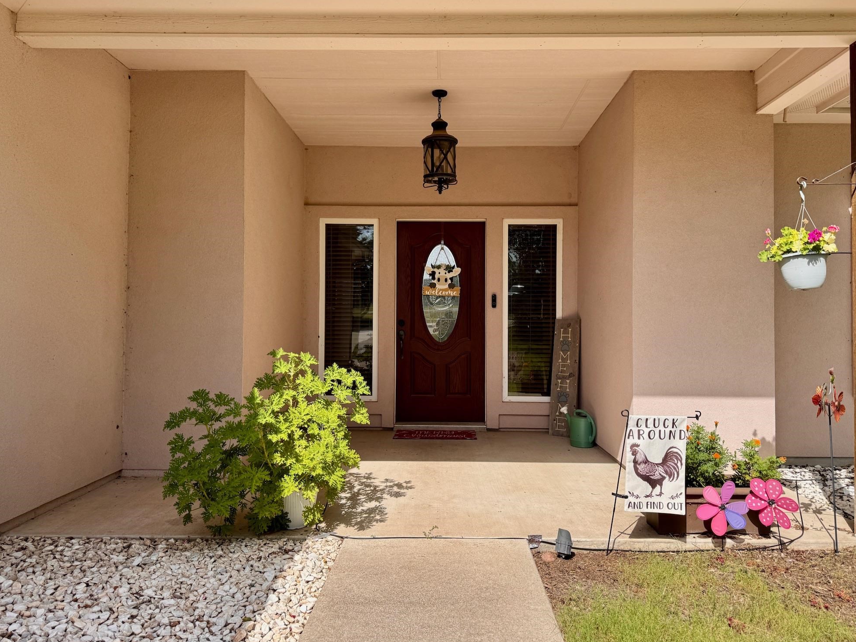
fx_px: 618
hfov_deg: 69.4
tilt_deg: +1.5
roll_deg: -0.7
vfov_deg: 54.9
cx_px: 443
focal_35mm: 25
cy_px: 309
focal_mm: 6.76
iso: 80
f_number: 1.78
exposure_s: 1/2415
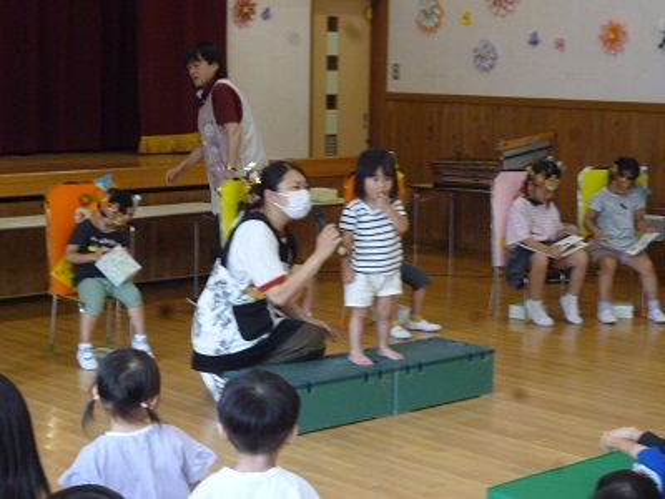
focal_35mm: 78
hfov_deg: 25.0
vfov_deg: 18.9
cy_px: 250
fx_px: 1498
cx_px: 332
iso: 500
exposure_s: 1/60
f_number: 5.4
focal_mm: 13.9
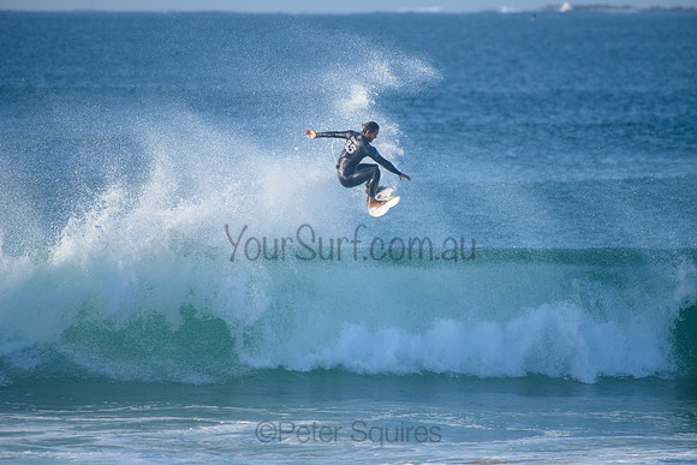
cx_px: 349
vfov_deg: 2.5
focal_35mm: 540
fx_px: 10451
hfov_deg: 3.8
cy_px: 221
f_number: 5.6
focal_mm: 500
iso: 500
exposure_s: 1/2000
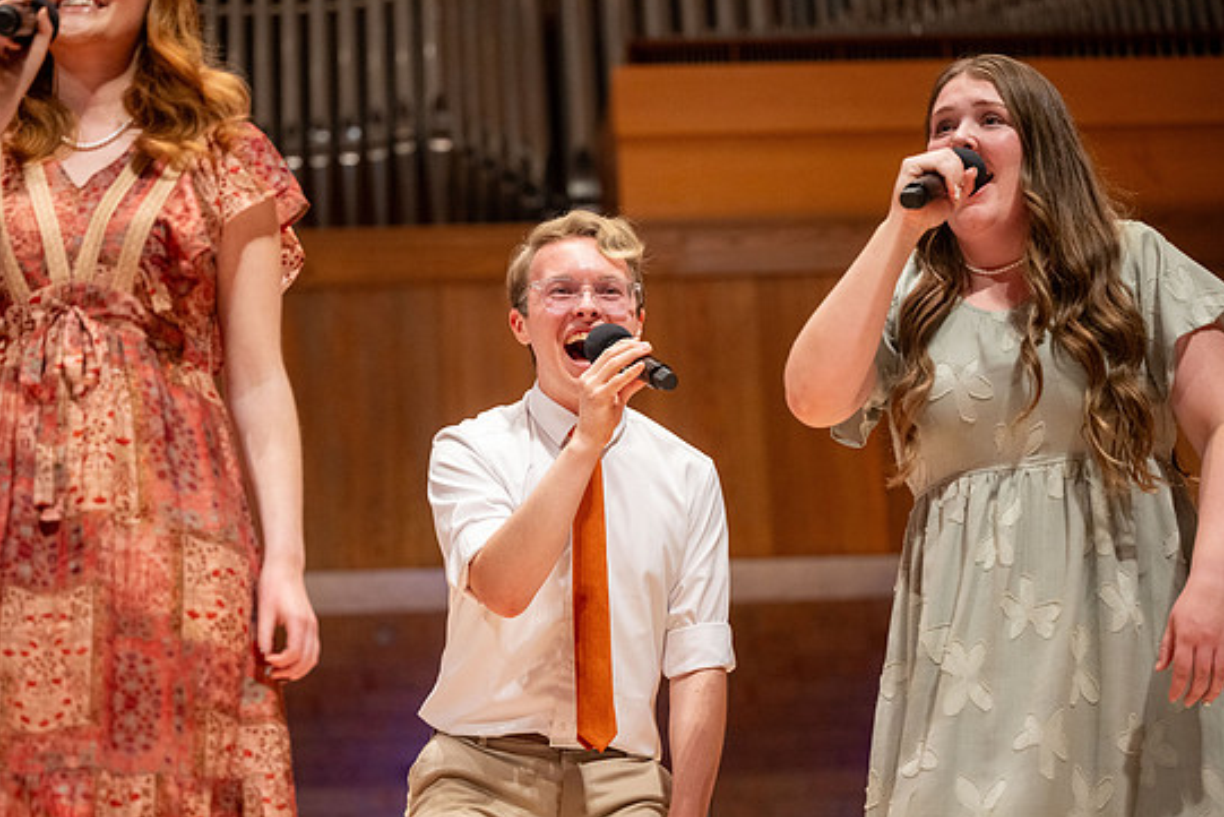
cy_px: 408
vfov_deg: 15.2
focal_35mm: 90
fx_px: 3061
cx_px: 581
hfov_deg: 22.6
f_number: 2.8
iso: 3200
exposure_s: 1/640
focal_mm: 84
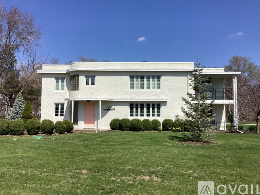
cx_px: 129
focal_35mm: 32
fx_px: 240
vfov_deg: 44.2
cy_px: 97
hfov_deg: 56.8
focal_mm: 3.3
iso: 25
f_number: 2.4
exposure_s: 1/2331
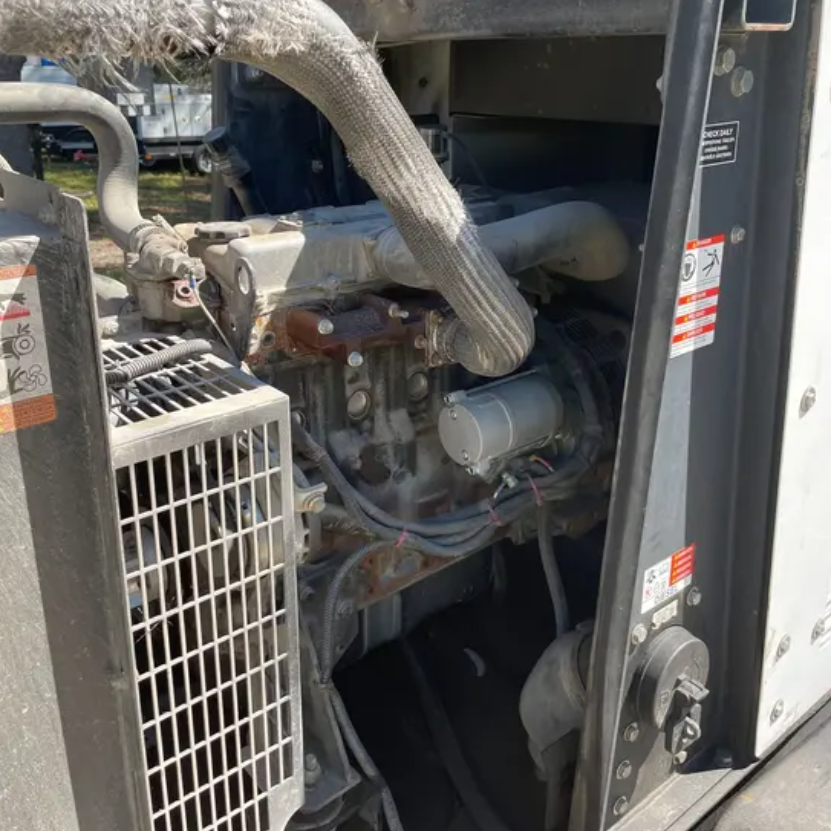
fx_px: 842
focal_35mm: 31
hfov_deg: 52.5
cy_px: 336
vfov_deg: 52.2
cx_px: 413
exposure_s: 1/910
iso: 50
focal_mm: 4.2
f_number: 1.6
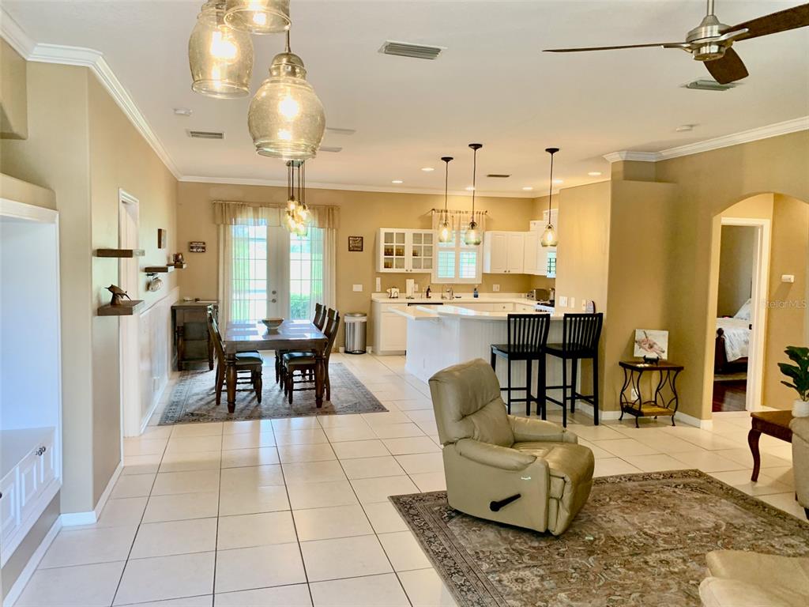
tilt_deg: -5.7
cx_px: 404
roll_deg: +0.0
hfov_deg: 67.3
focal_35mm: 26
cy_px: 304
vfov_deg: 53.1
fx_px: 608
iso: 125
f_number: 1.8
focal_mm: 4.25
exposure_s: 1/60
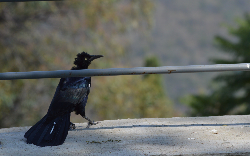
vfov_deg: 4.3
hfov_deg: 6.9
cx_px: 125
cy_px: 76
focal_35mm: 306
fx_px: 2085
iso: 200
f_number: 9
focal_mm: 200
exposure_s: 1/400
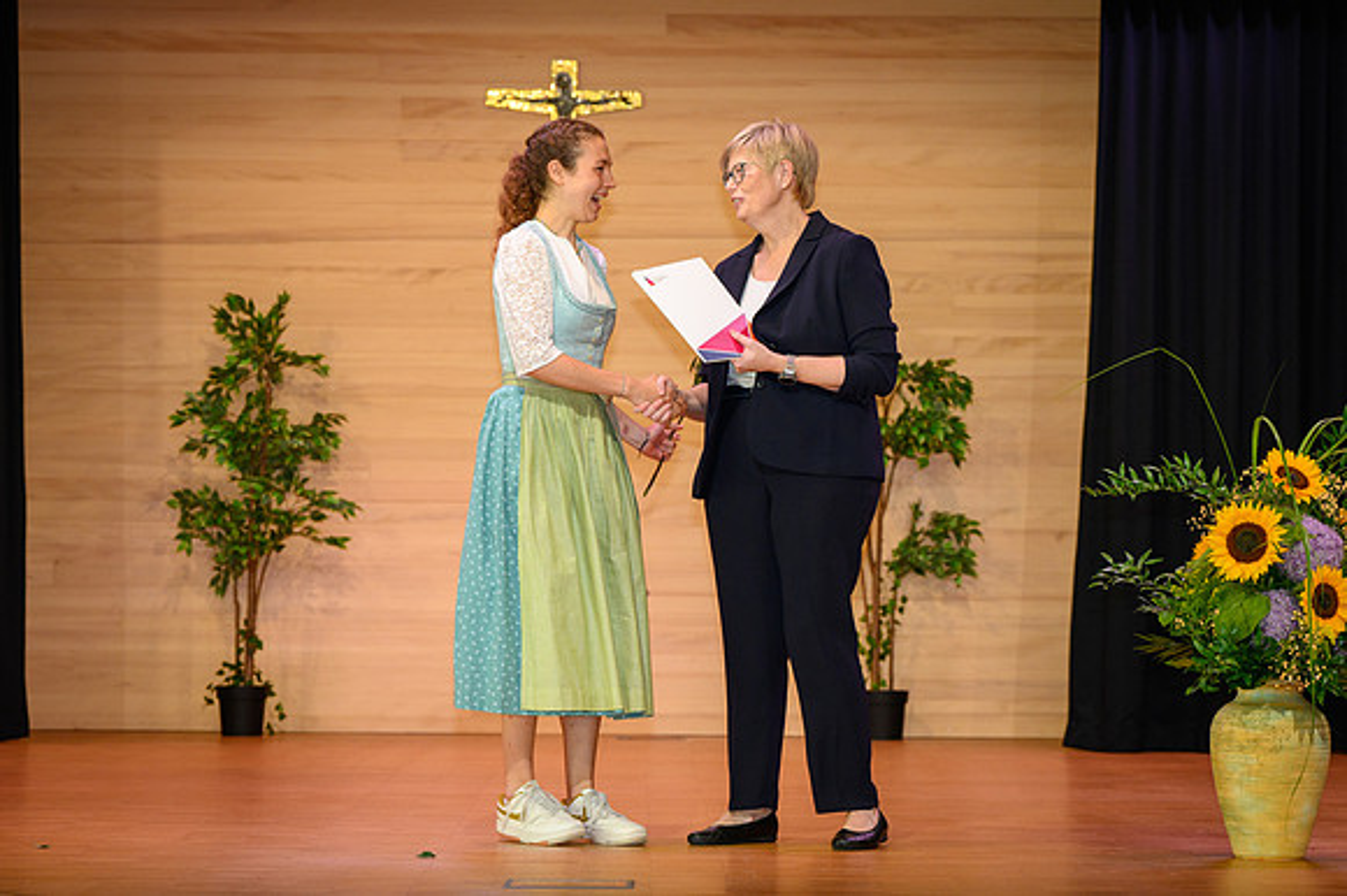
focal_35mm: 122
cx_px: 650
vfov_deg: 11.3
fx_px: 4546
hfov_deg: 16.9
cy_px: 469
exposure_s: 1/200
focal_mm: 105
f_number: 5
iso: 2000
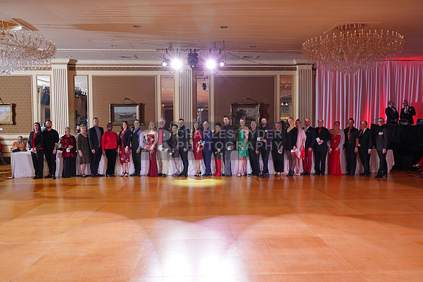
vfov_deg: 45.0
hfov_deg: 63.6
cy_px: 141
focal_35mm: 29
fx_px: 341
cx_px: 212
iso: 1600
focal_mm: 29
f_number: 6.3
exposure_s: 1/200
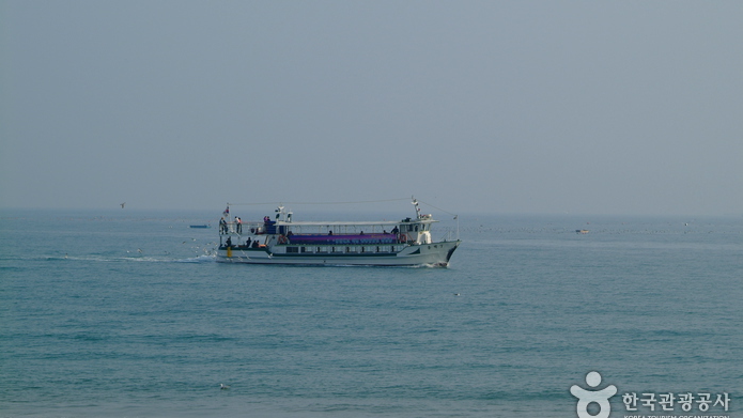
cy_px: 190
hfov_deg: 15.9
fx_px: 2660
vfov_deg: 9.0
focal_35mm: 135
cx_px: 373
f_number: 9.5
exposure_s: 1/250
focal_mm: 85
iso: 160
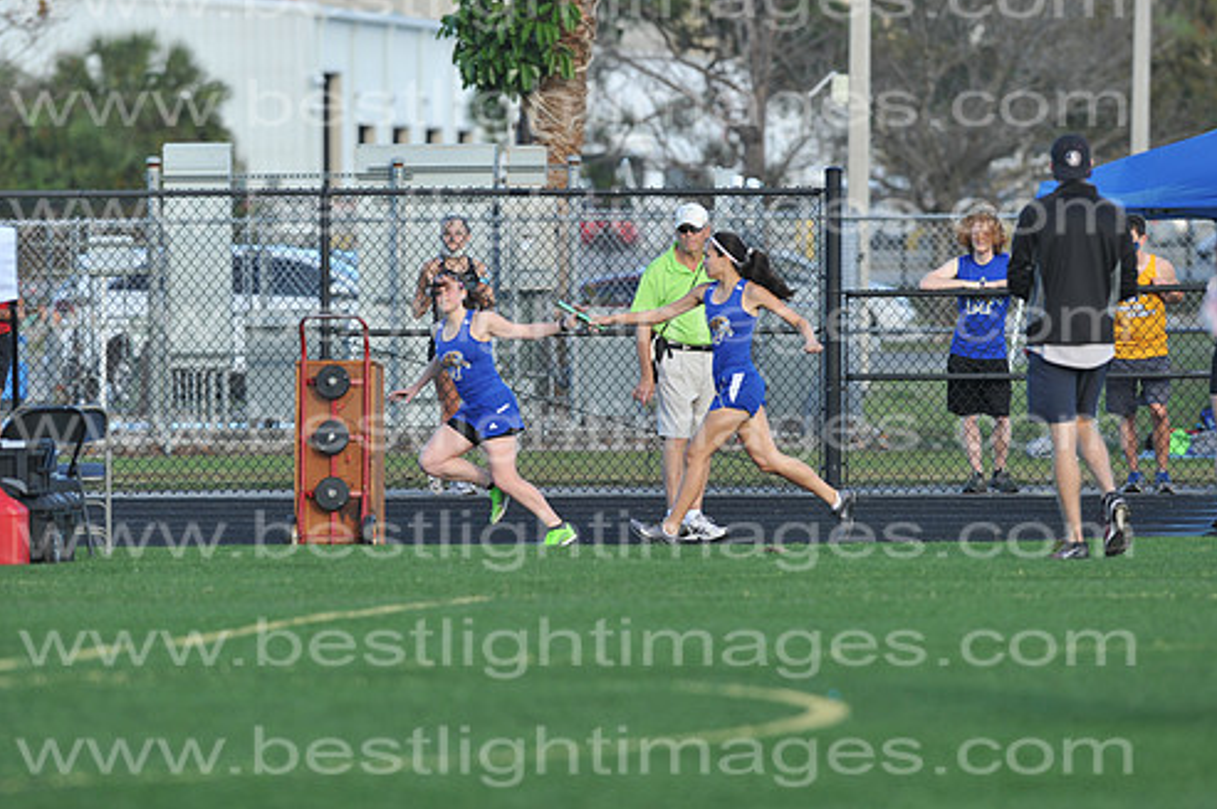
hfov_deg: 5.8
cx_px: 576
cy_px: 379
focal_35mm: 354
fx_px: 11955
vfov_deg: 3.9
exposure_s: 1/800
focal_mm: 300
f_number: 4.5
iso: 320
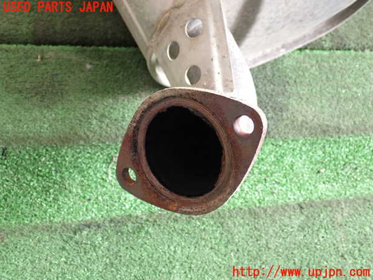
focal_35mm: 38
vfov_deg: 37.7
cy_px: 140
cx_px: 186
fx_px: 409
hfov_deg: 49.0
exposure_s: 1/40
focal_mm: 6.83
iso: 200
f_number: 2.7
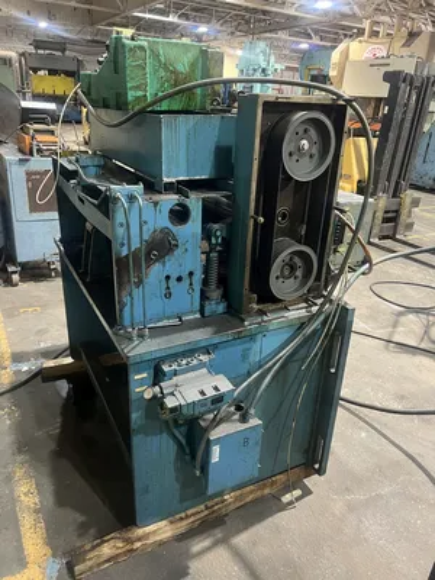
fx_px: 436
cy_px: 290
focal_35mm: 26
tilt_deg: -23.5
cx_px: 218
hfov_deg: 53.1
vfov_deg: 67.3
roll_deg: -2.6
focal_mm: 5.7
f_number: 1.5
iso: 500
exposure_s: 1/40
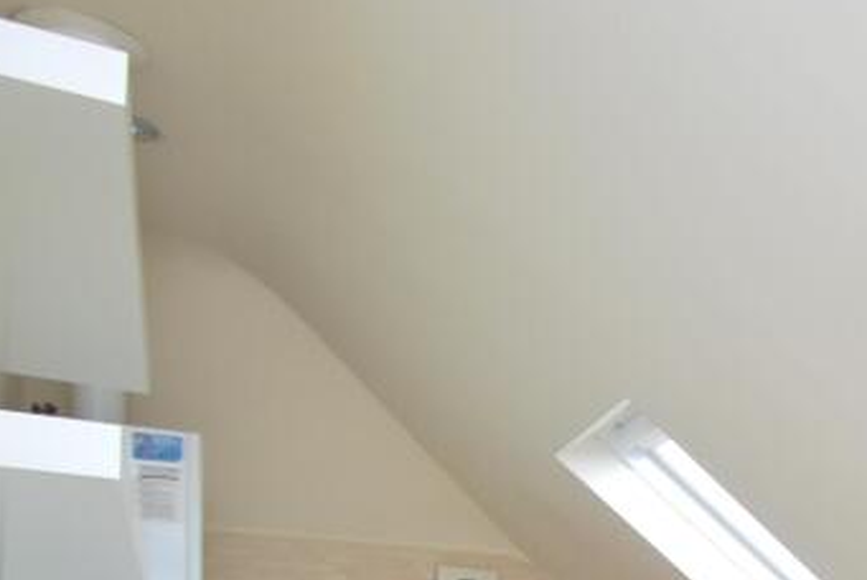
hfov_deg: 33.7
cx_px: 997
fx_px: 1193
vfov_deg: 24.4
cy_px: 721
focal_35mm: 50
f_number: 4
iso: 200
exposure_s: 1/60
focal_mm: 11
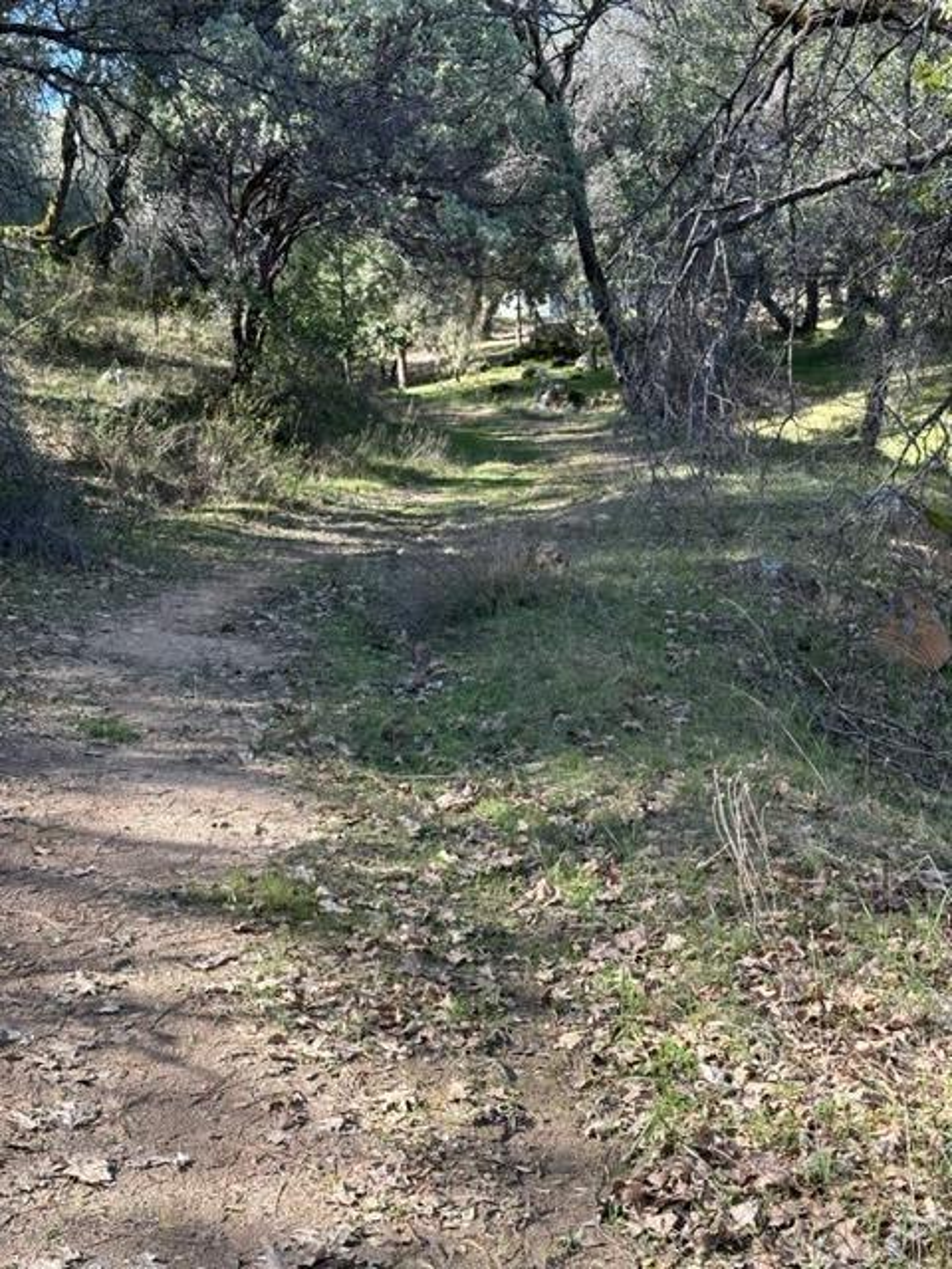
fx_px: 1760
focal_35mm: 48
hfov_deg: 30.3
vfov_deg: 39.7
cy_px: 634
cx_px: 476
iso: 64
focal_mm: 6.86
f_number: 1.78
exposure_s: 1/506
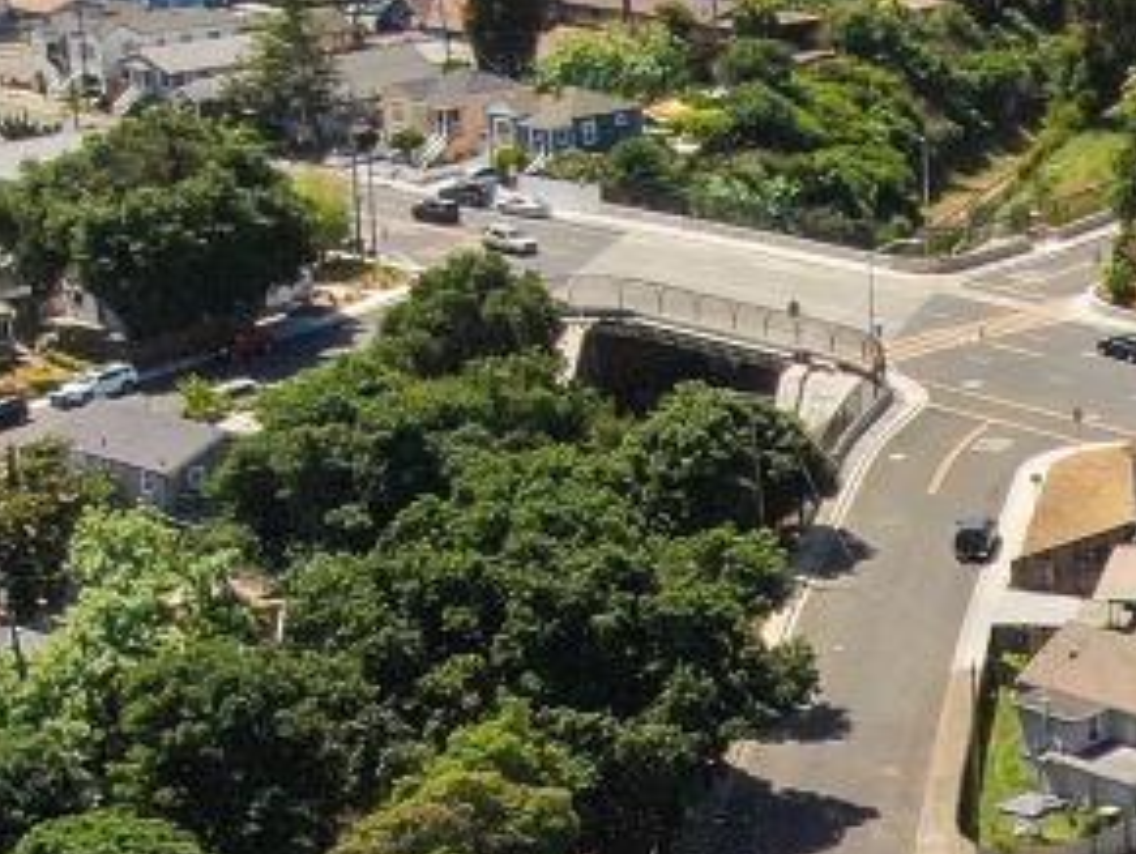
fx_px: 4073
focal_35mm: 124
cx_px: 1355
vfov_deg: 11.8
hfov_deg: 15.3
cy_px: 879
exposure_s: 1/160
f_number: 2.8
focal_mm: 4.39
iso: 100
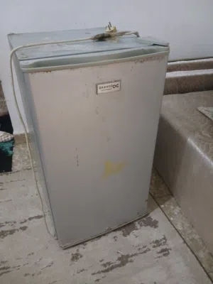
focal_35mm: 27
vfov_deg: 65.3
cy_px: 142
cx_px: 106
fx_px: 222
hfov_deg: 51.4
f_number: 1.8
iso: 1600
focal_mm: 4
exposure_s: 1/14.3
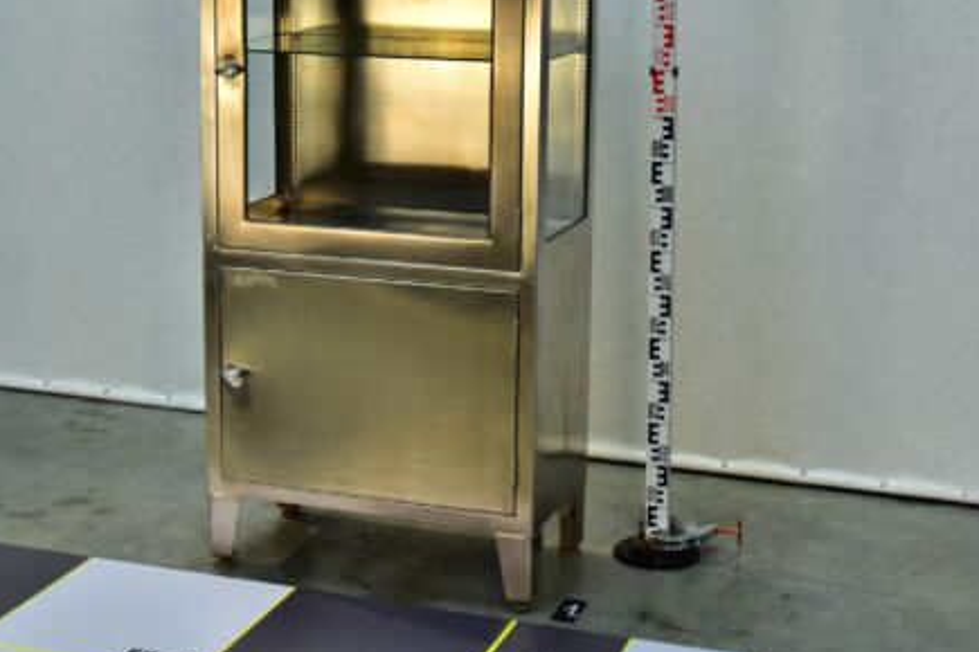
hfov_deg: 29.2
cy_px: 216
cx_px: 403
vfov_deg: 19.7
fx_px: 1876
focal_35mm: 69
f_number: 4.5
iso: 500
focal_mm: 50
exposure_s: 1/160
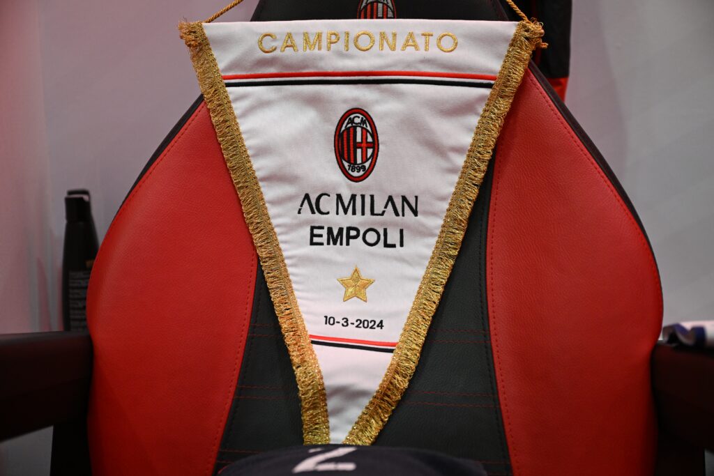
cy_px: 238
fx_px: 813
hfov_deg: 47.4
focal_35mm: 41
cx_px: 357
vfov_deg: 32.6
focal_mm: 41
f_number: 2.8
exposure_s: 1/500
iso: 1600
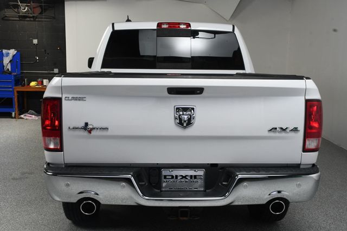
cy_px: 116
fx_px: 434
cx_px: 174
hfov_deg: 43.6
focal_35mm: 45
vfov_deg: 29.8
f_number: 13
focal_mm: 30
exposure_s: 1/160
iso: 100
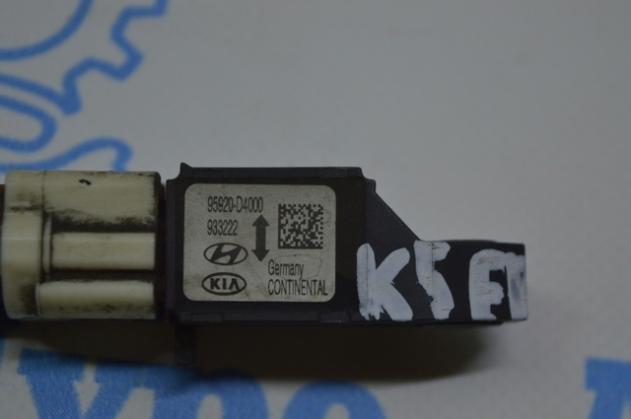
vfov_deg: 16.5
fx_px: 1444
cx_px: 316
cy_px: 210
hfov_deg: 24.6
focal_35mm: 82
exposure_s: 1/160
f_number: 5.6
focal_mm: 55
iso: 400
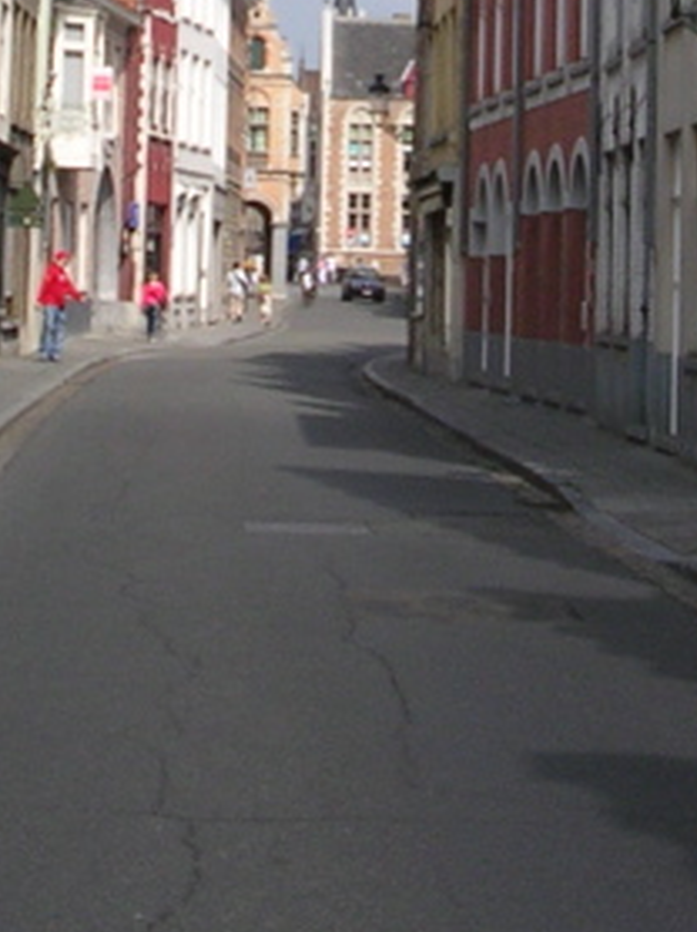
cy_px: -40
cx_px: 409
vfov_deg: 16.7
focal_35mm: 115
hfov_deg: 12.9
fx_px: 3092
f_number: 5.6
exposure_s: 1/336
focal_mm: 5.8
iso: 50
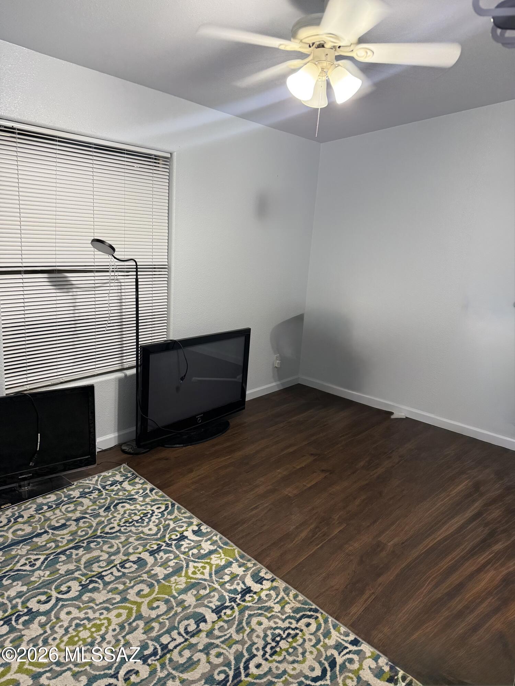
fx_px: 476
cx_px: 258
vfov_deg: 71.6
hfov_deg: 56.8
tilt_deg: -12.0
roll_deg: -4.5
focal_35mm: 24
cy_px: 343
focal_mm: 6.76
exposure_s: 1/60
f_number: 1.78
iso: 320
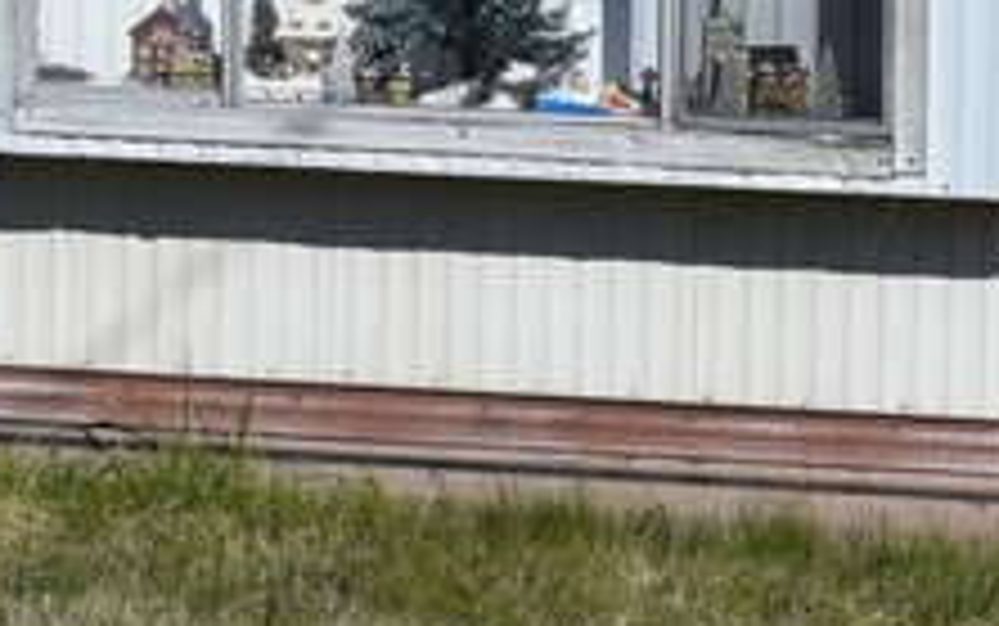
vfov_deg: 5.1
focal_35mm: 254
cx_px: 873
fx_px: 6919
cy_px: -315
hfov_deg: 8.2
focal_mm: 34
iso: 200
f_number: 11
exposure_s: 1/500
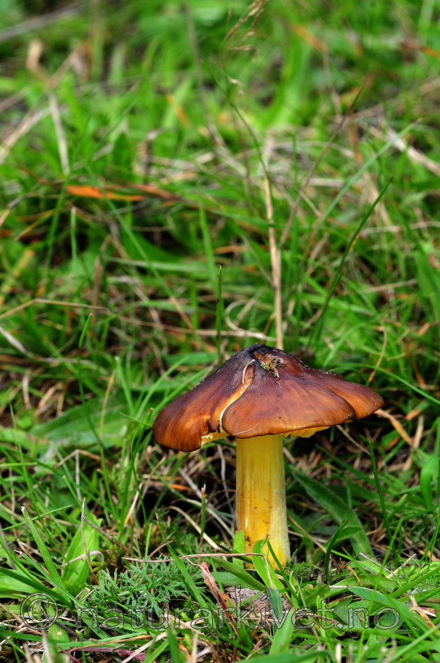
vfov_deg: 22.6
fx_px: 1654
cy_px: 332
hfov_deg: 15.1
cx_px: 220
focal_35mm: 90
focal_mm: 60
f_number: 13
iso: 400
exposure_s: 1/125
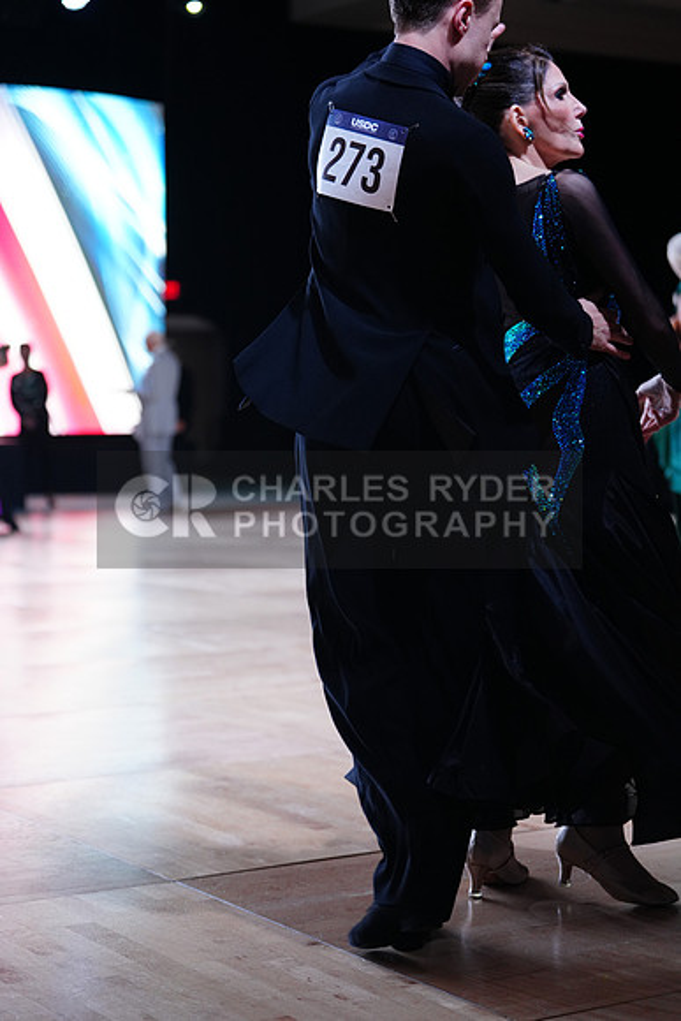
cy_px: 510
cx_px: 340
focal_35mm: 70
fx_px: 1985
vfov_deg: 28.8
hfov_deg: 19.5
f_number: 2.8
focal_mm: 70
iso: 1250
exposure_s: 1/640
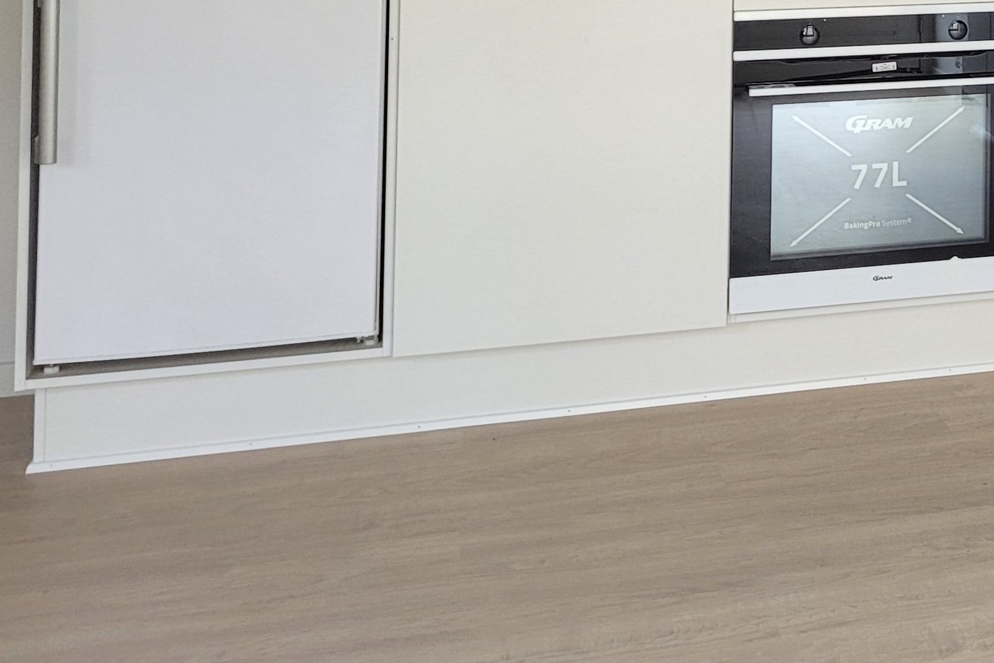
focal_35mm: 69
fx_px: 1905
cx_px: 1175
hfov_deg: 26.2
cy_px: -243
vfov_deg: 18.2
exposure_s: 1/100
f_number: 1.8
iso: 160
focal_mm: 5.4
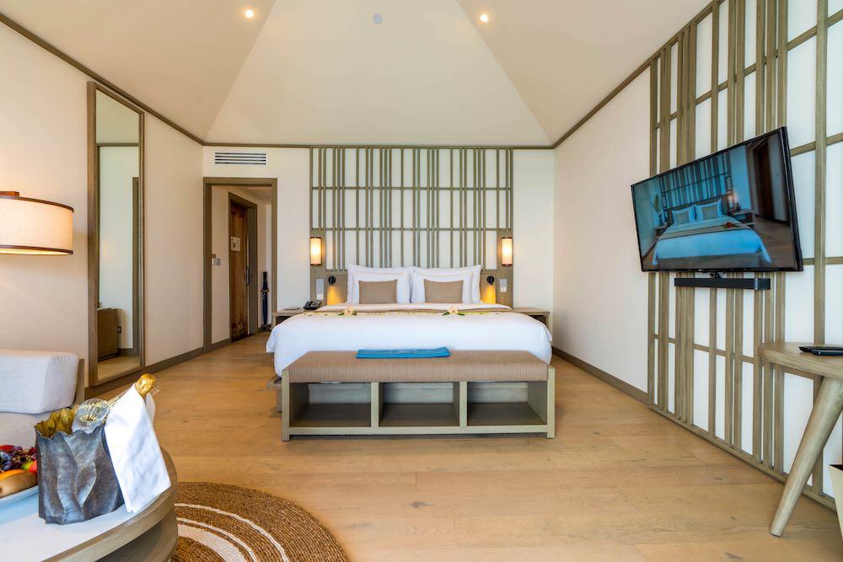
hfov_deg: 96.7
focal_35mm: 16
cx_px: 422
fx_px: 375
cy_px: 281
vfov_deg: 73.8
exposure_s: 1/25
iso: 100
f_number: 8
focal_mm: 16
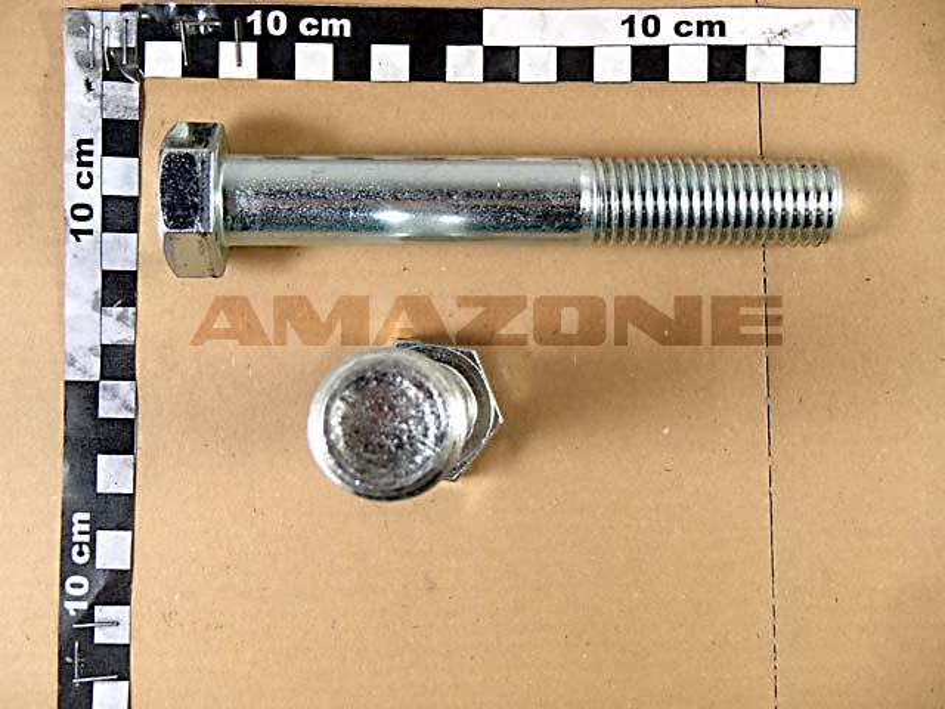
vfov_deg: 29.7
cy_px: 354
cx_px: 472
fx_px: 1338
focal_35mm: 49
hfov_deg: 38.9
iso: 400
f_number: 4.9
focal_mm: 8.8
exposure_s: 1/50
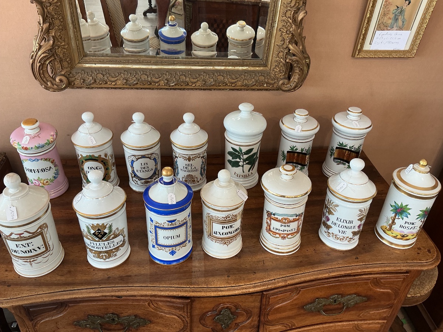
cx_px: 222
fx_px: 371
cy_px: 166
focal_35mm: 29
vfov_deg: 48.2
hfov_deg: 61.7
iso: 40
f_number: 1.8
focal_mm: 3
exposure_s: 1/60
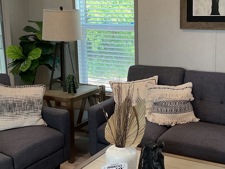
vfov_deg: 24.0
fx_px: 396
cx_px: 126
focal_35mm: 61
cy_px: 72
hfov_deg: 31.7
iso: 40
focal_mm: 3
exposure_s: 1/60
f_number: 1.8
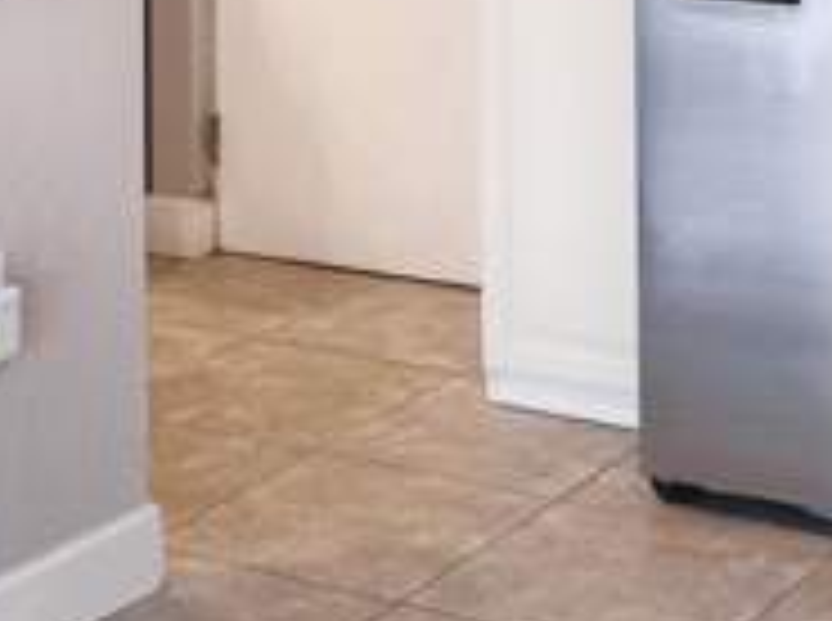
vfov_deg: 13.2
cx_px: 513
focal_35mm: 104
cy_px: -378
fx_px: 2495
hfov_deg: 18.9
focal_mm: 6.76
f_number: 1.78
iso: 125
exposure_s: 1/60
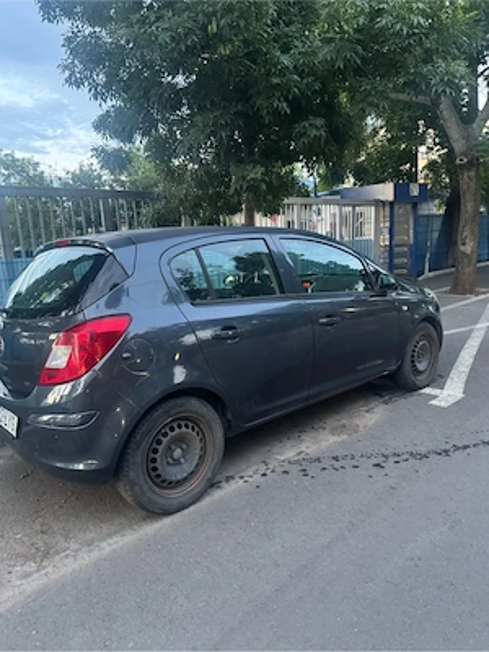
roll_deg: +2.1
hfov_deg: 56.8
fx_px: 452
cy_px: 326
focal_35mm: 24
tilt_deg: -10.6
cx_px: 244
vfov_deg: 71.6
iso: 1000
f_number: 1.78
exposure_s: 1/40
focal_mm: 6.76
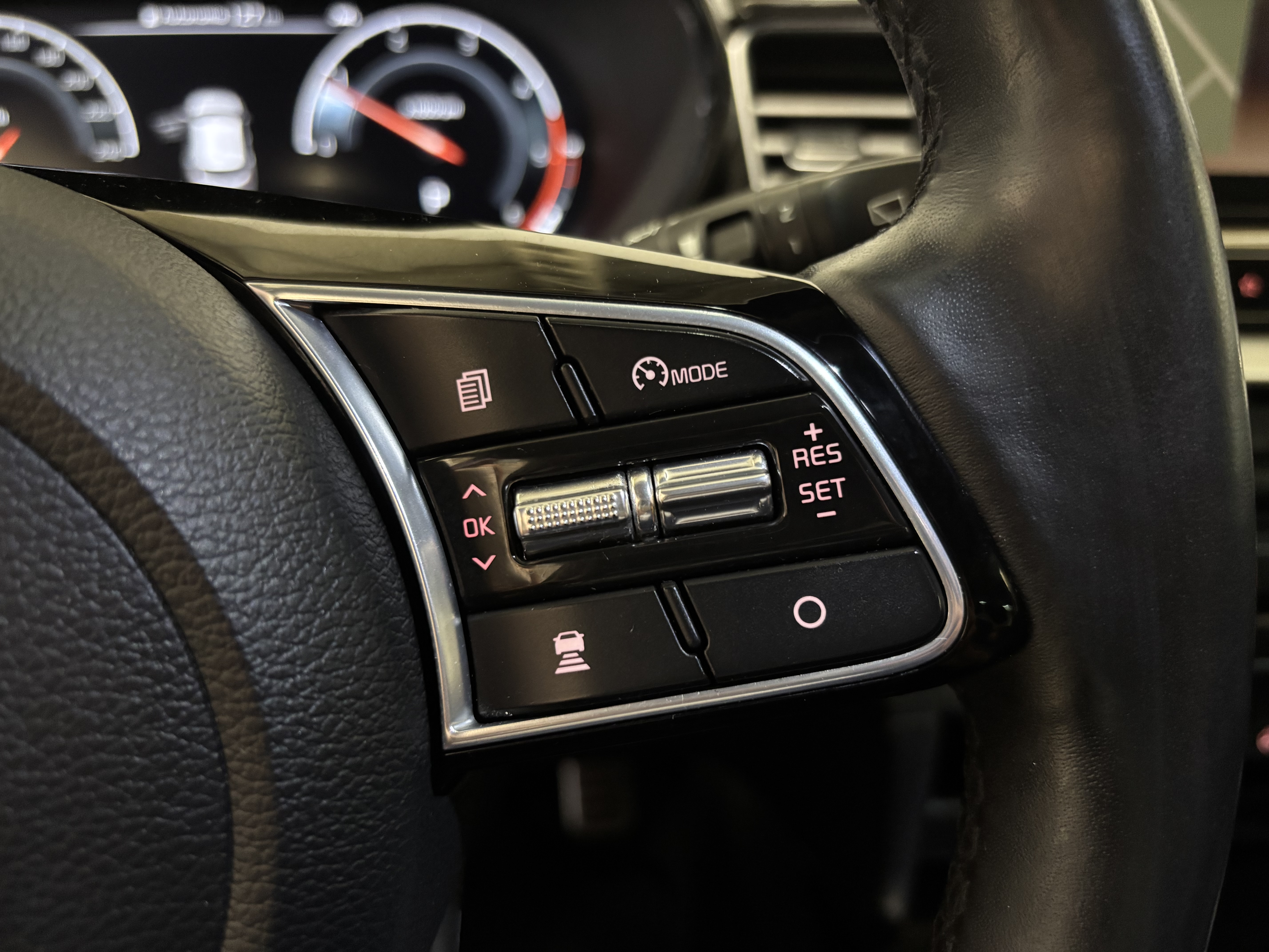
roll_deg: -0.5
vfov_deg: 53.1
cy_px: 476
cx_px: 634
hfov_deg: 67.3
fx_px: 953
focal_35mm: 26
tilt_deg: -23.5
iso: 640
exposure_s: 1/25
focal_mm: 5.96
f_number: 1.6
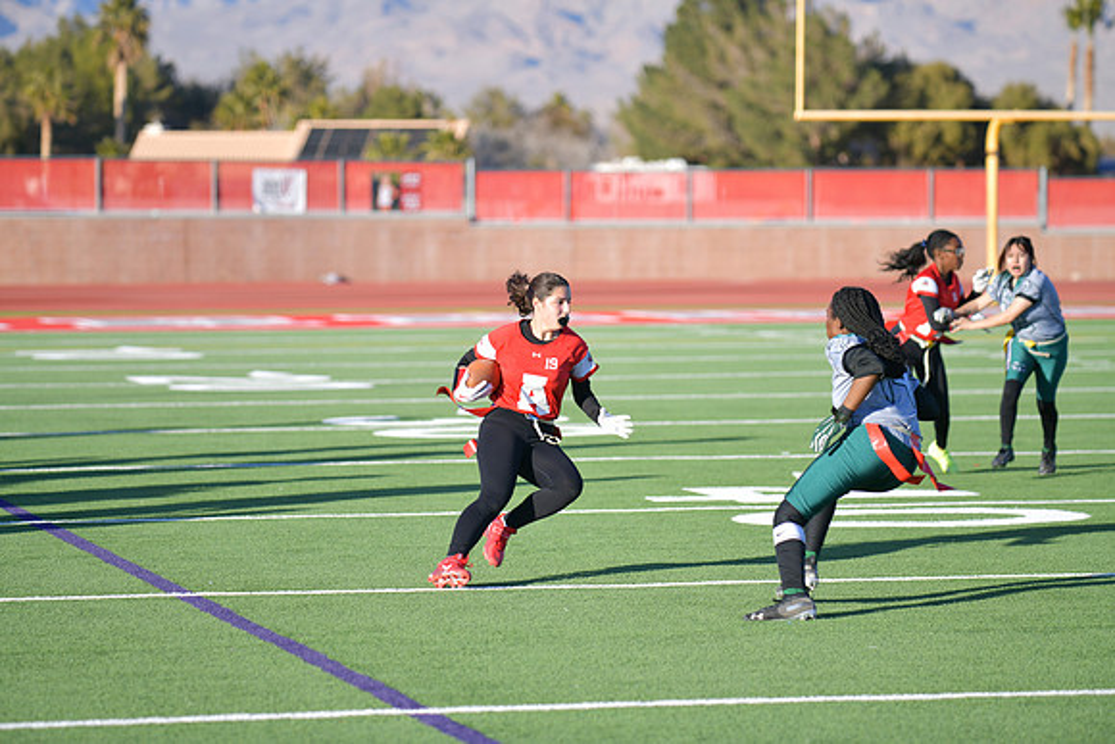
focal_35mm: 155
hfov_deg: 13.2
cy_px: 372
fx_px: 4802
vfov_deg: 8.9
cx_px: 558
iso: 64
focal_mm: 155
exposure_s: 1/800
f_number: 2.8
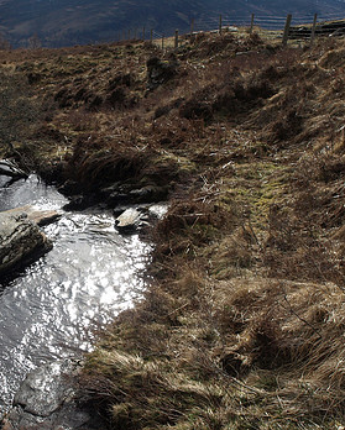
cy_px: 259
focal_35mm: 52
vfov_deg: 35.8
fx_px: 663
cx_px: 62
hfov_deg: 28.5
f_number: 5.6
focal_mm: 16
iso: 200
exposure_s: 1/1250
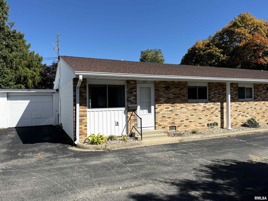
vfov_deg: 53.1
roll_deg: +1.2
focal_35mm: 26
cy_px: 100
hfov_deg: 67.3
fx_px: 201
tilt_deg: -0.2
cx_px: 134
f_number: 1.6
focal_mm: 5.1
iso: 50
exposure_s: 1/3745
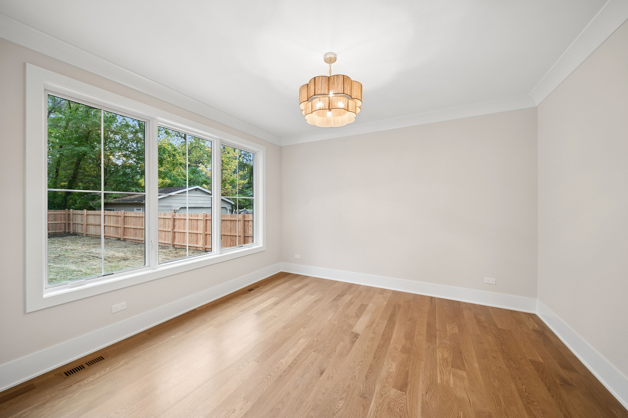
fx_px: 227
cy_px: 209
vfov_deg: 85.4
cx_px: 314
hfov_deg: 108.4
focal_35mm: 13
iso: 400
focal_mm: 13
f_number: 8
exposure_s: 1/10
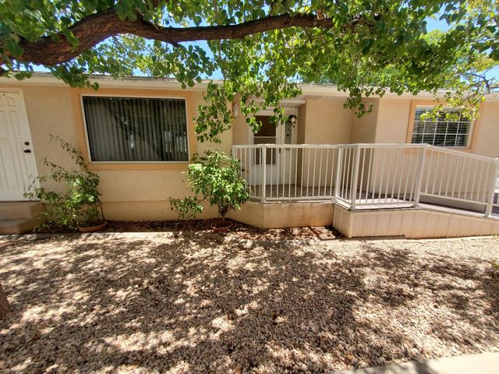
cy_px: 187
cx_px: 250
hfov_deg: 106.2
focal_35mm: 13
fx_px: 187
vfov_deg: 89.9
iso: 50
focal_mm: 1.8
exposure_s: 1/300
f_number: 2.2
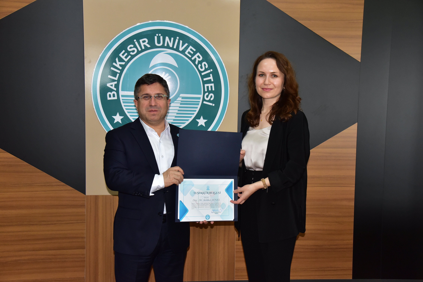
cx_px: 212
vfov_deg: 30.5
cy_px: 141
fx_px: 517
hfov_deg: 44.5
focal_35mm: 44
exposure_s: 1/200
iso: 2500
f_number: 5.6
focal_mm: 44
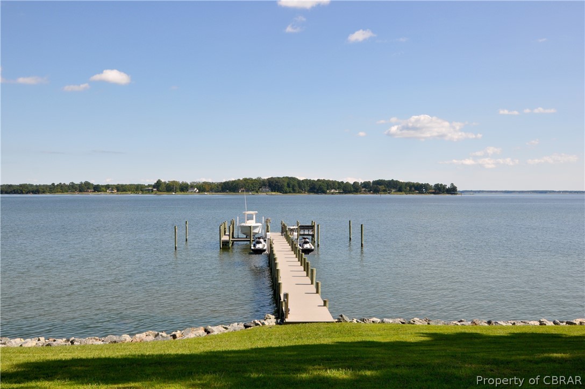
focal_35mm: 36
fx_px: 584
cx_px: 292
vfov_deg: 36.8
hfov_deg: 53.2
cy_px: 194
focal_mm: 24
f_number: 9
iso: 200
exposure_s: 1/320
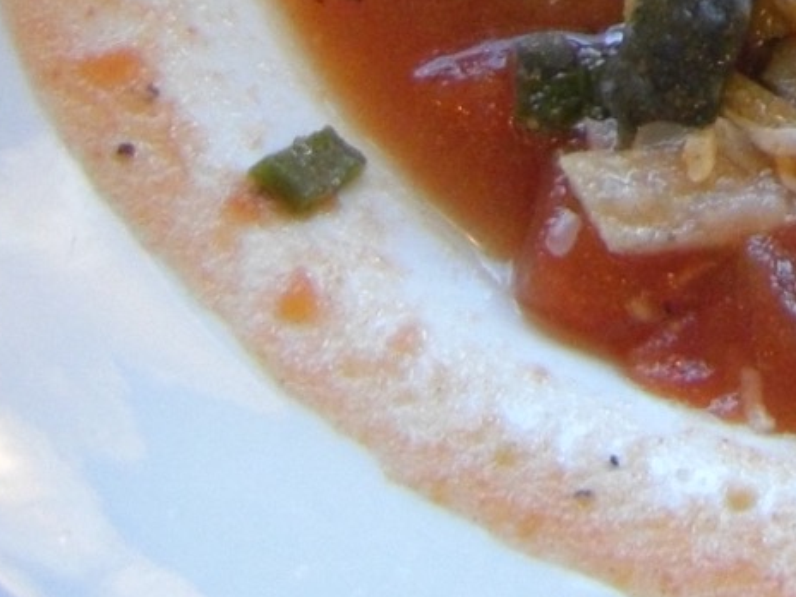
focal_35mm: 131
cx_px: 1072
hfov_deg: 14.4
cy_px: -295
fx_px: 3012
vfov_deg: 10.9
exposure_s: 1/60
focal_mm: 6.3
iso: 200
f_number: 3.4
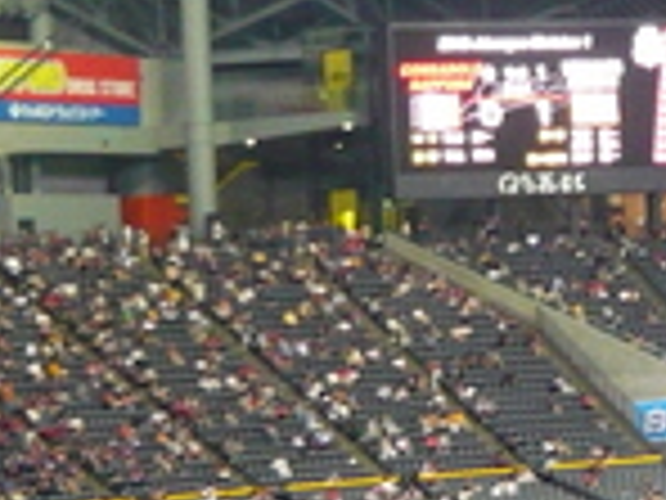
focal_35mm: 165
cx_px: 688
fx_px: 3175
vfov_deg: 9.0
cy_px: 52
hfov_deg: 11.8
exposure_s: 1/25
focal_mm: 6
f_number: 2.9
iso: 400
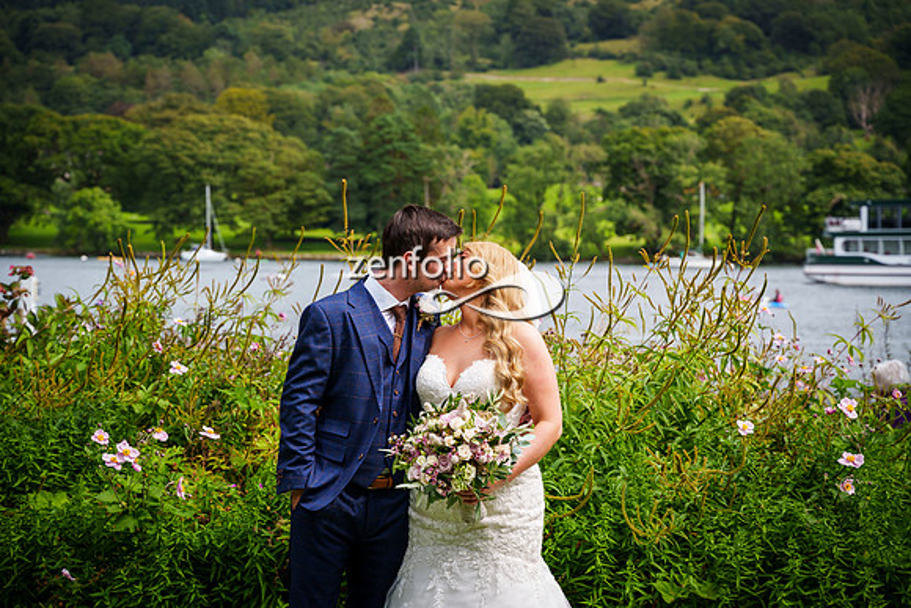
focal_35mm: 75
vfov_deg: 18.2
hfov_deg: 27.0
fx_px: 1898
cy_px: 304
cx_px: 456
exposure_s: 1/1000
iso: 200
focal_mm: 75
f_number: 5
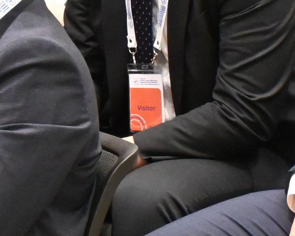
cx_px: -331
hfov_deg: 8.3
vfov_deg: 7.0
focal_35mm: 220
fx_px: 1925
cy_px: 32
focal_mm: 24.5
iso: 3600
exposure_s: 1/60
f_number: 4.2
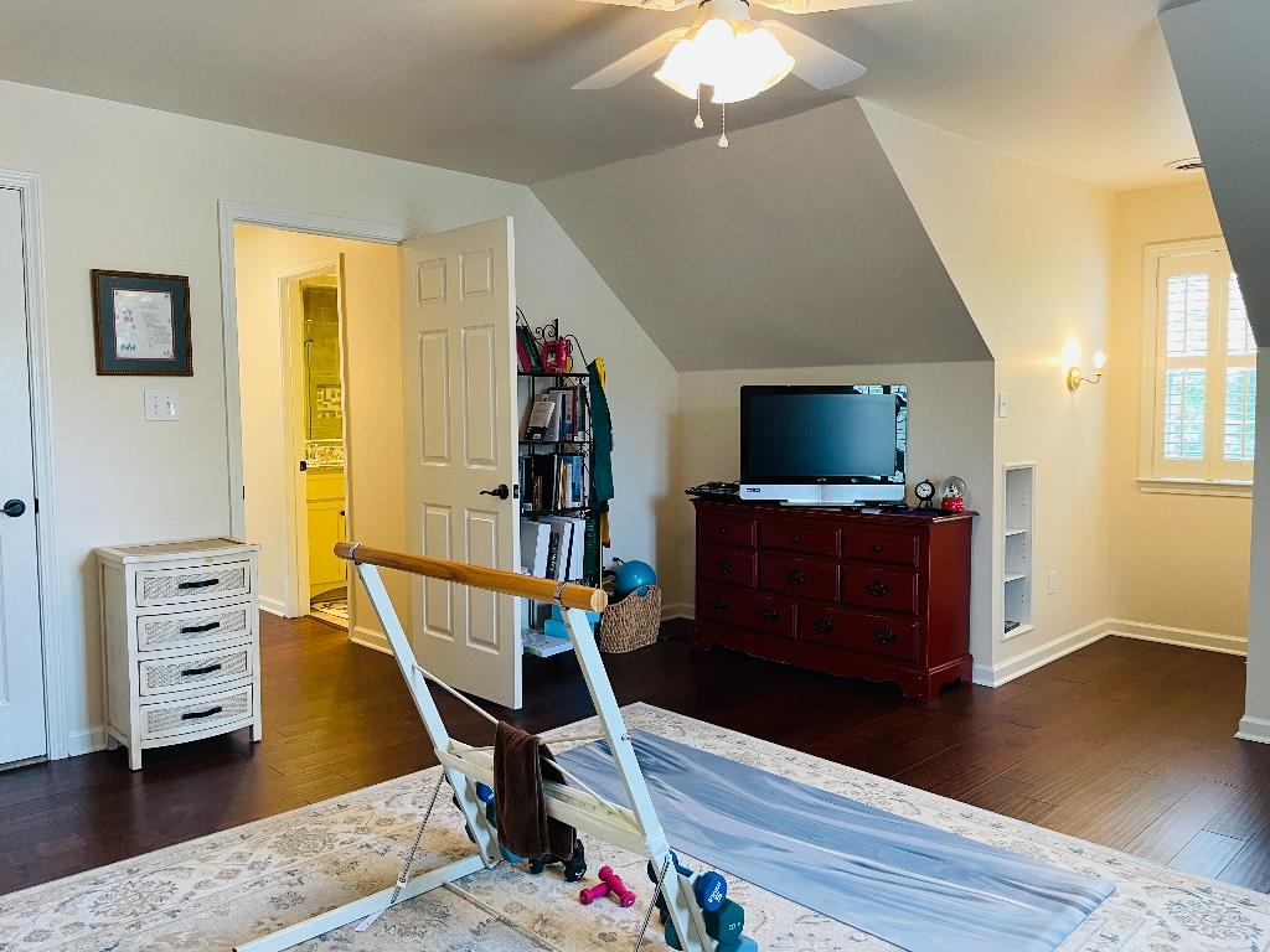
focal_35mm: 26
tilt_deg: -4.0
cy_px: 476
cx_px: 635
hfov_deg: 67.3
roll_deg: +0.7
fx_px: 954
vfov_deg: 53.1
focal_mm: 4.2
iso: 125
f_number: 1.6
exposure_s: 1/60
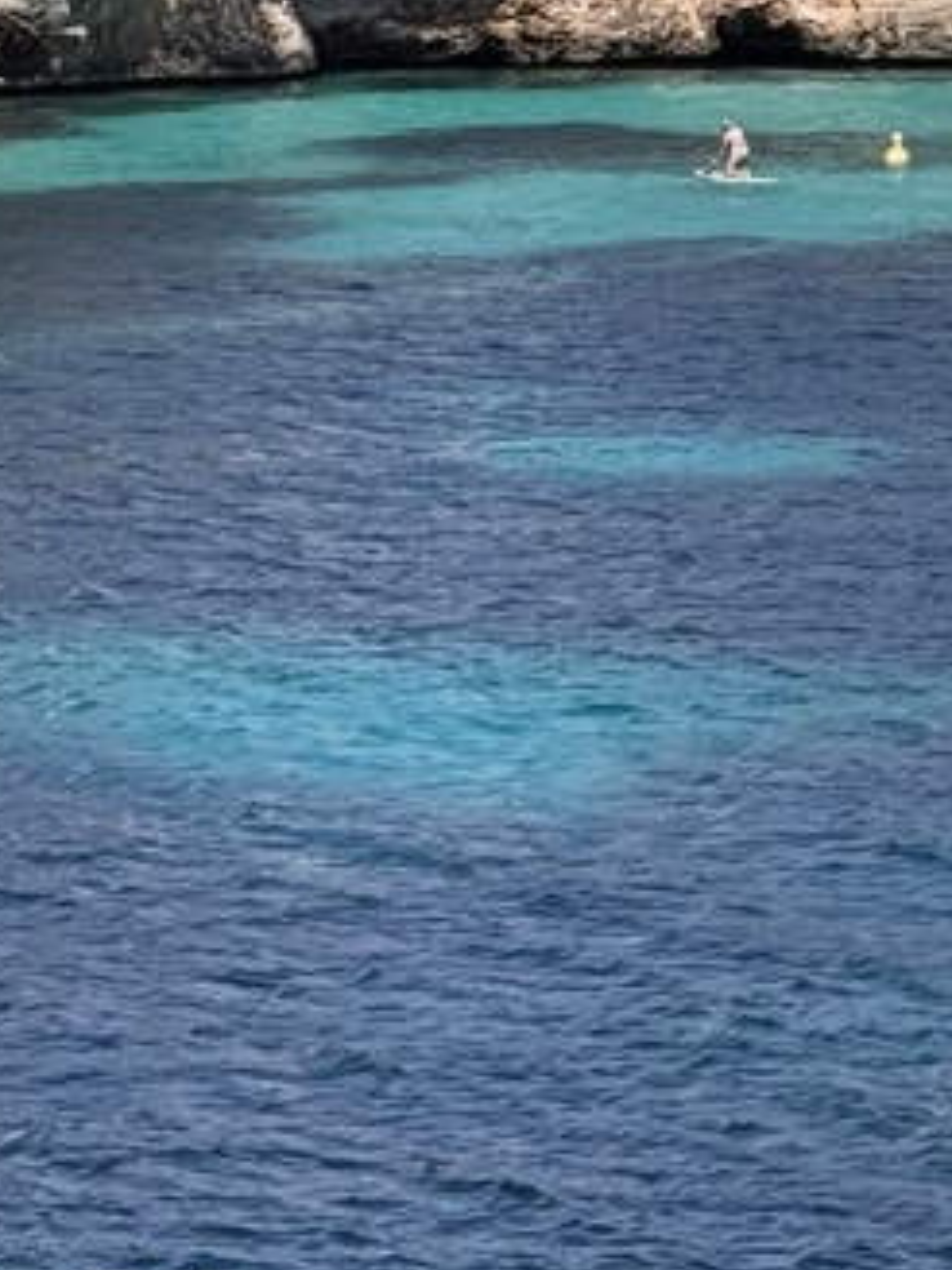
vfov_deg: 9.6
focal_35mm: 205
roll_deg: -0.8
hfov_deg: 7.2
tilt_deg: -3.4
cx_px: 890
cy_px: 163
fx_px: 7517
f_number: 1.78
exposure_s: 1/4975
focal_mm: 6.76
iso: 64
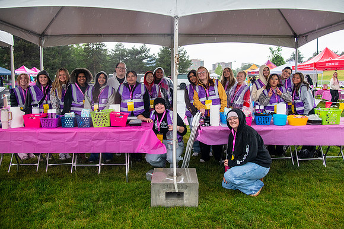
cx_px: 189
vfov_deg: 46.2
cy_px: 96
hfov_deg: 65.4
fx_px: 267
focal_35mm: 28
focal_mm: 24
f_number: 4
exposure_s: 1/320
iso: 2500
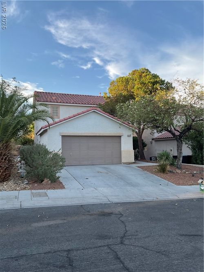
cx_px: 102
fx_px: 228
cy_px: 136
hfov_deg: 48.2
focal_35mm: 29
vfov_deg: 61.7
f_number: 1.8
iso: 16
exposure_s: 1/500
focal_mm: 3
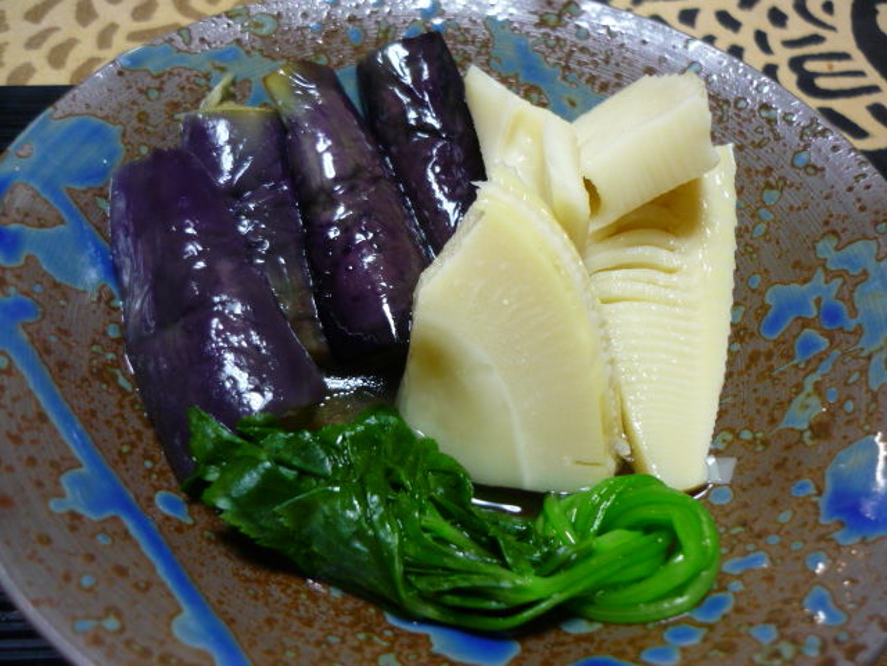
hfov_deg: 55.4
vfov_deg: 42.9
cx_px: 444
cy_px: 333
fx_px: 846
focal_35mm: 33
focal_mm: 5.5
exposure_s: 1/30
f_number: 2.8
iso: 250
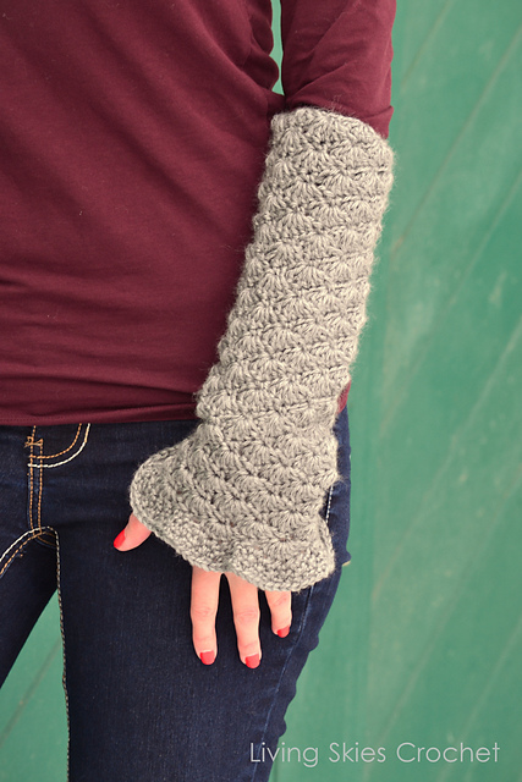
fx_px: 5380
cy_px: 391
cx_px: 261
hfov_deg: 5.6
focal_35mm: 248
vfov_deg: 8.3
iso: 450
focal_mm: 165
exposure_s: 1/30
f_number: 7.1
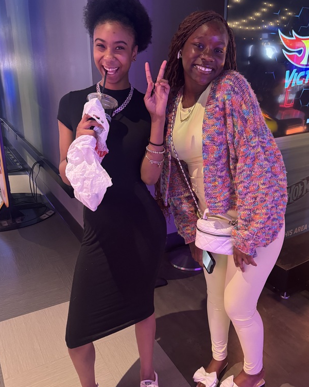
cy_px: 179
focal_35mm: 32
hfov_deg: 45.5
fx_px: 366
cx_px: 187
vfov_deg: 55.6
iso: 640
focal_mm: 6.76
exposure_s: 1/40
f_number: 1.78
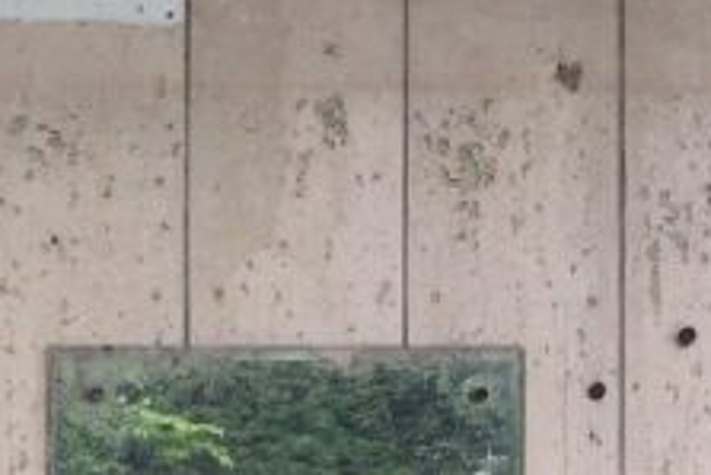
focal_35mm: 108
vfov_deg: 12.4
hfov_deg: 16.3
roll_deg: -0.8
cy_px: 571
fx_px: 2134
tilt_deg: -0.2
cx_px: -520
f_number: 2.2
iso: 25
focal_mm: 4.15
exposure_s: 1/301
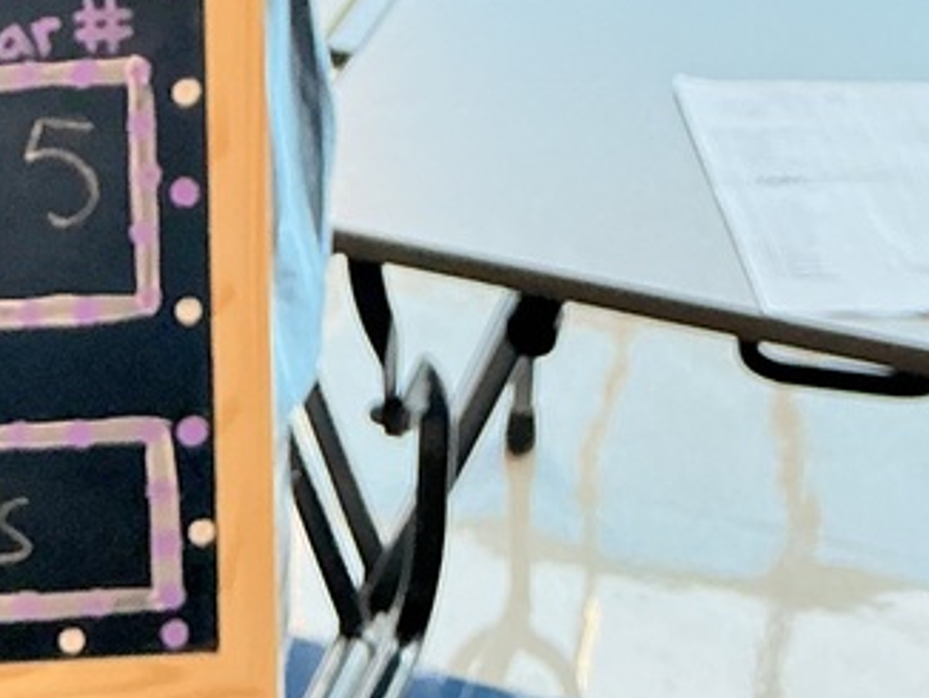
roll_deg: +0.2
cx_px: 194
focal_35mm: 91
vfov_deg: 14.3
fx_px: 2444
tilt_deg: -11.2
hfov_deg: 21.3
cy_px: -567
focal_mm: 3
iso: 50
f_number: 1.8
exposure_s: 1/60
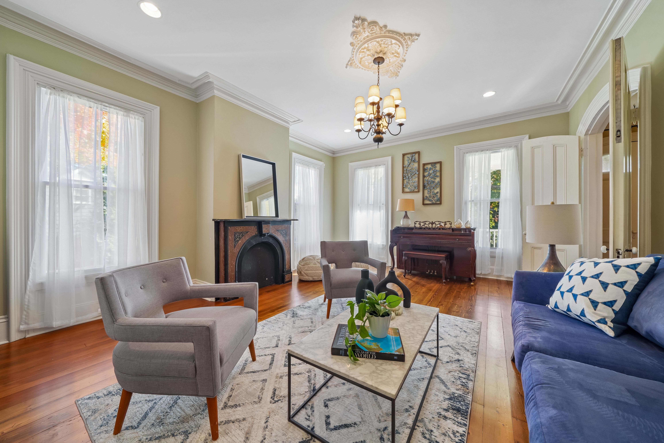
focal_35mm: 12
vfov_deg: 90.0
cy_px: 222
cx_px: 332
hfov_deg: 112.6
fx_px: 221
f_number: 11
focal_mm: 12
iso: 100
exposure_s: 1/3.33
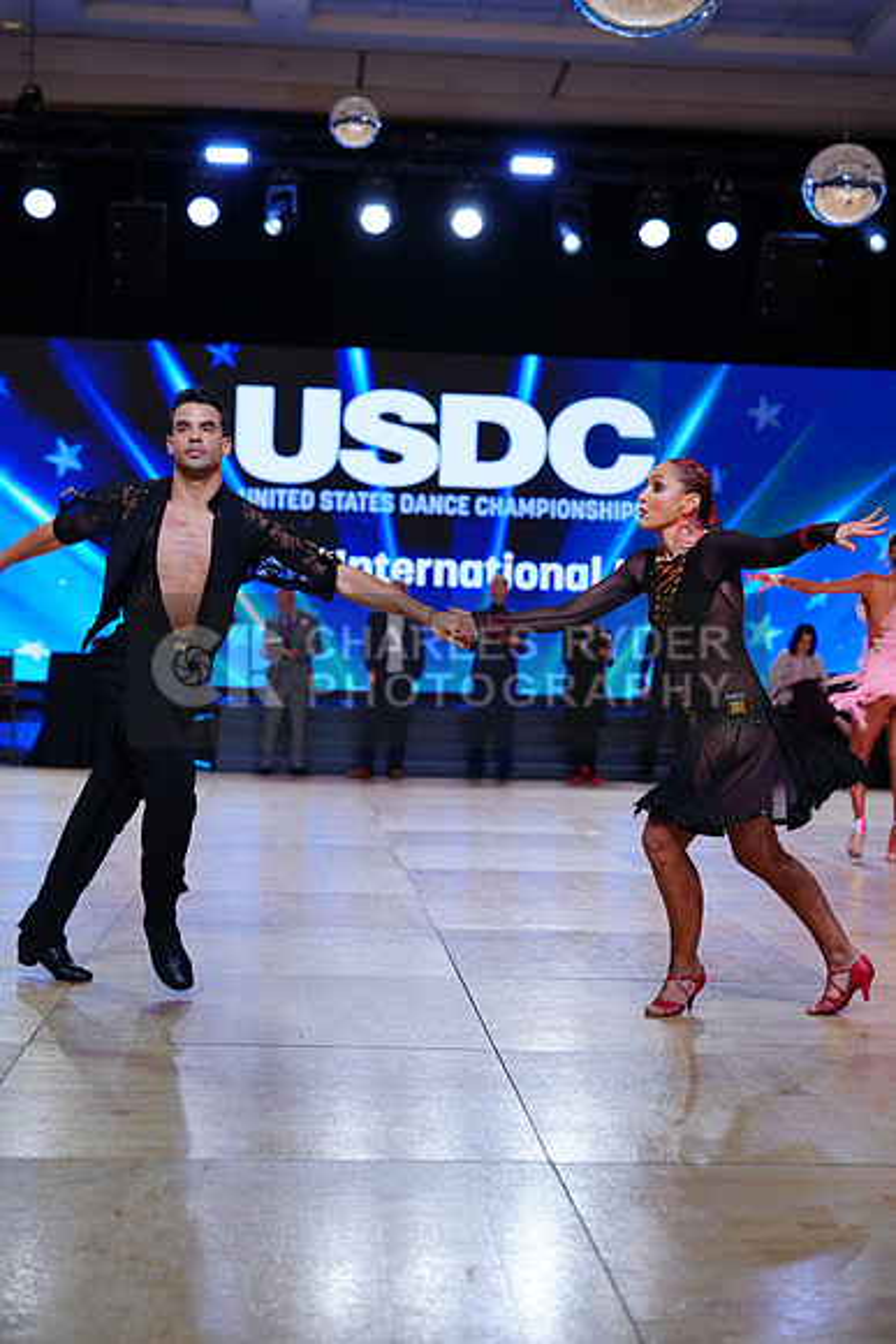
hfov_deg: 25.1
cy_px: 672
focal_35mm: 54
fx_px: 2015
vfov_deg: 36.9
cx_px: 448
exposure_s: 1/400
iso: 200
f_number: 2.8
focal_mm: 54
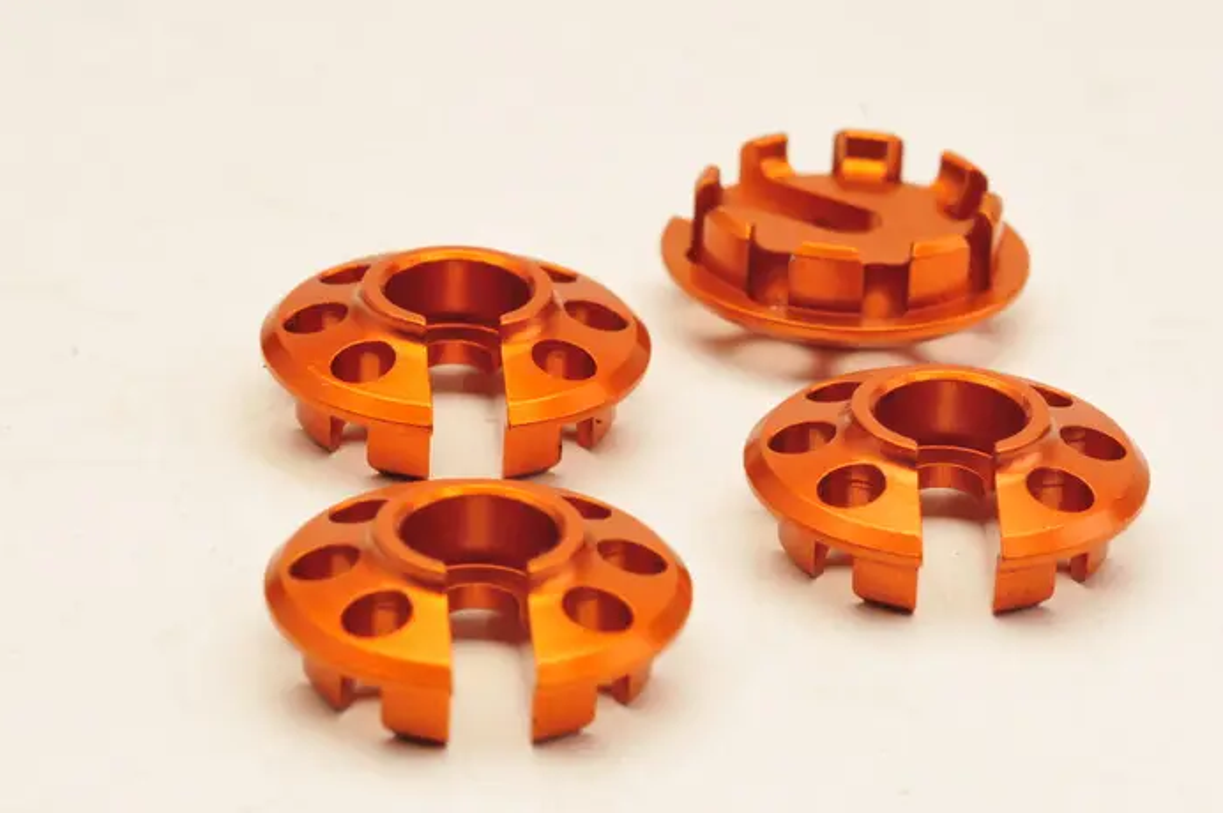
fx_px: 3530
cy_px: 435
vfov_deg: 13.1
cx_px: 703
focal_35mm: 104
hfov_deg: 19.6
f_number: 27
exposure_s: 1/125
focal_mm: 60
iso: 200
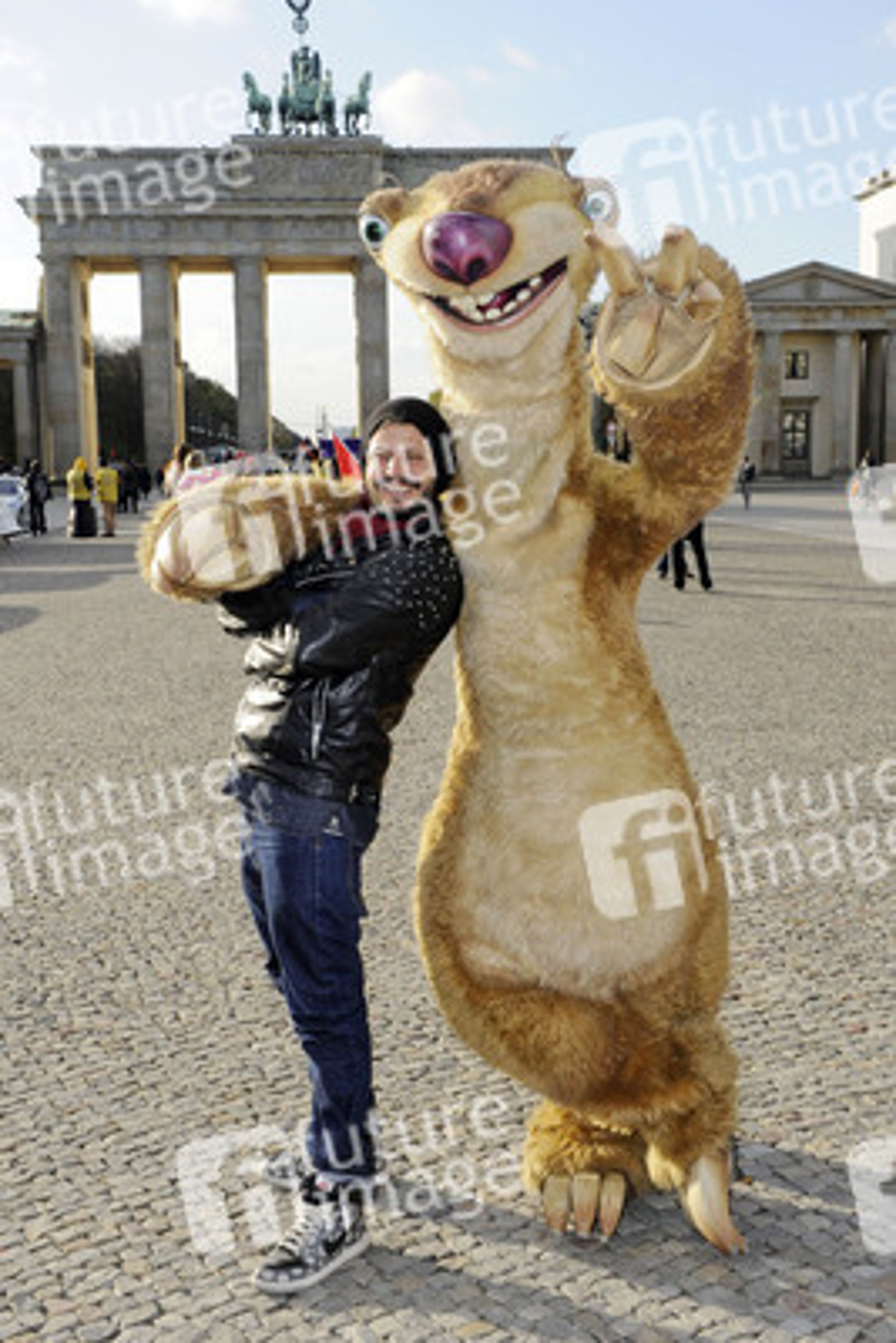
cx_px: 448
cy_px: 672
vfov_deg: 46.4
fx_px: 1567
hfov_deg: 31.9
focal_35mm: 42
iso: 500
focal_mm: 42
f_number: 11
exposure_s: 1/320
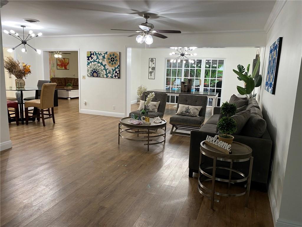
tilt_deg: -9.4
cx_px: 151
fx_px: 227
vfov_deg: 53.1
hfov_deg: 67.3
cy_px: 114
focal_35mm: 26
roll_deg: -2.1
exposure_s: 1/60
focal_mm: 4.25
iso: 100
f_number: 1.8
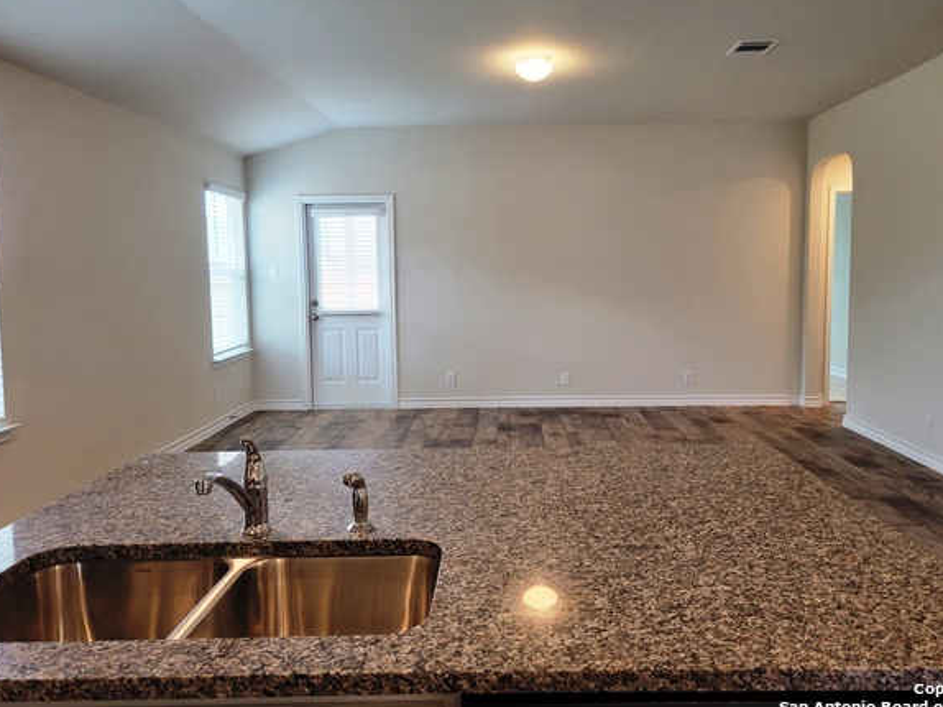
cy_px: 322
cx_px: 516
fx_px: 790
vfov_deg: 48.1
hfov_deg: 61.6
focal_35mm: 29
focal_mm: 5.4
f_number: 1.8
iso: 160
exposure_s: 1/119
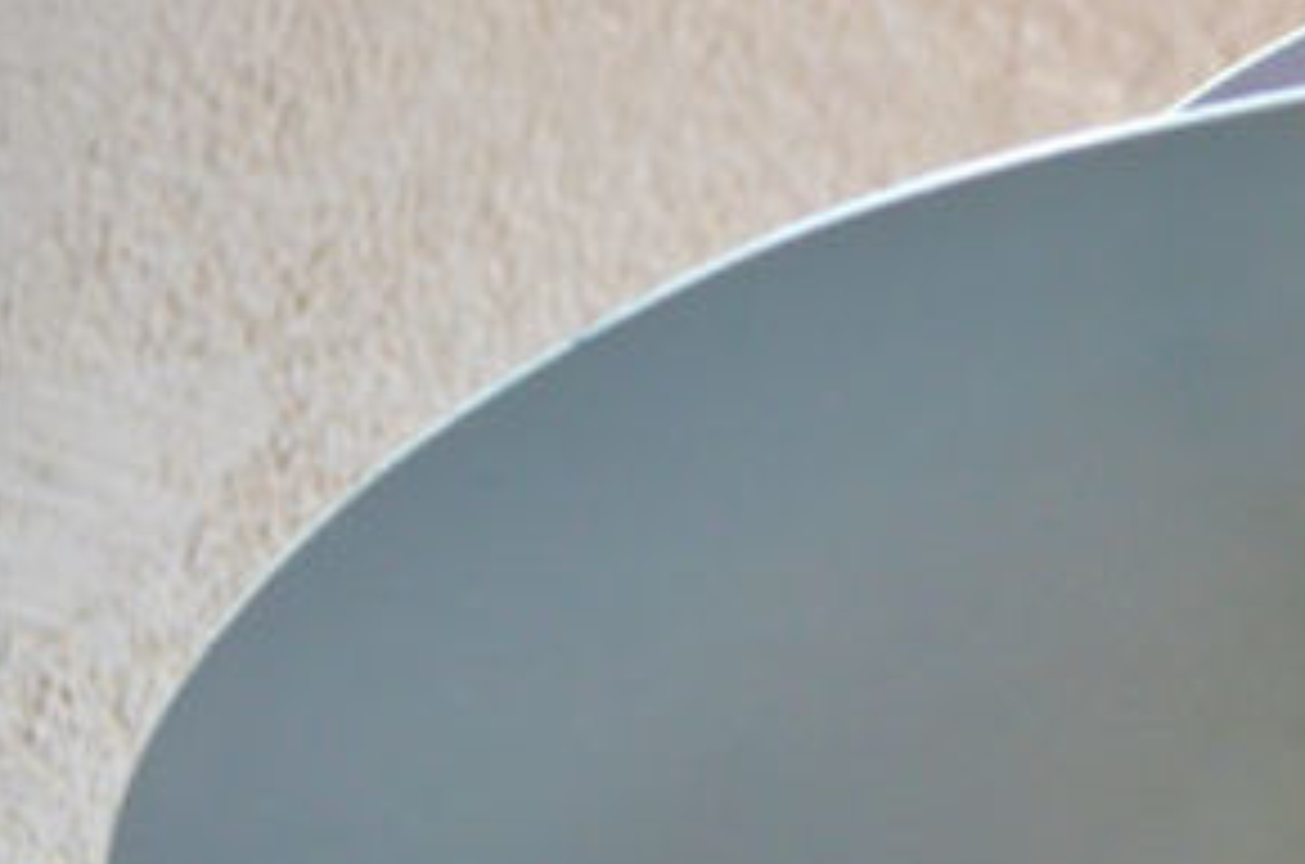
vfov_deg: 14.6
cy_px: 621
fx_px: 3364
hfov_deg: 19.4
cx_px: 1912
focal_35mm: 93
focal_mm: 18
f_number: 4
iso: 1250
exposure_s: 1/60
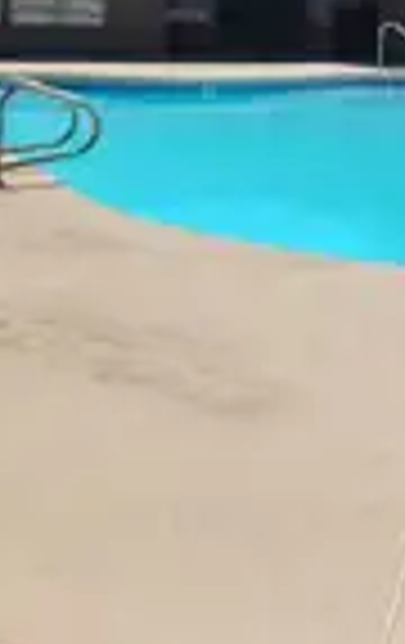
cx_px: 288
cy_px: 108
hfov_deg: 19.1
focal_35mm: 68
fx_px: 1195
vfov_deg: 29.3
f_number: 1.8
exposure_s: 1/2216
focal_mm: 6.4
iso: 12
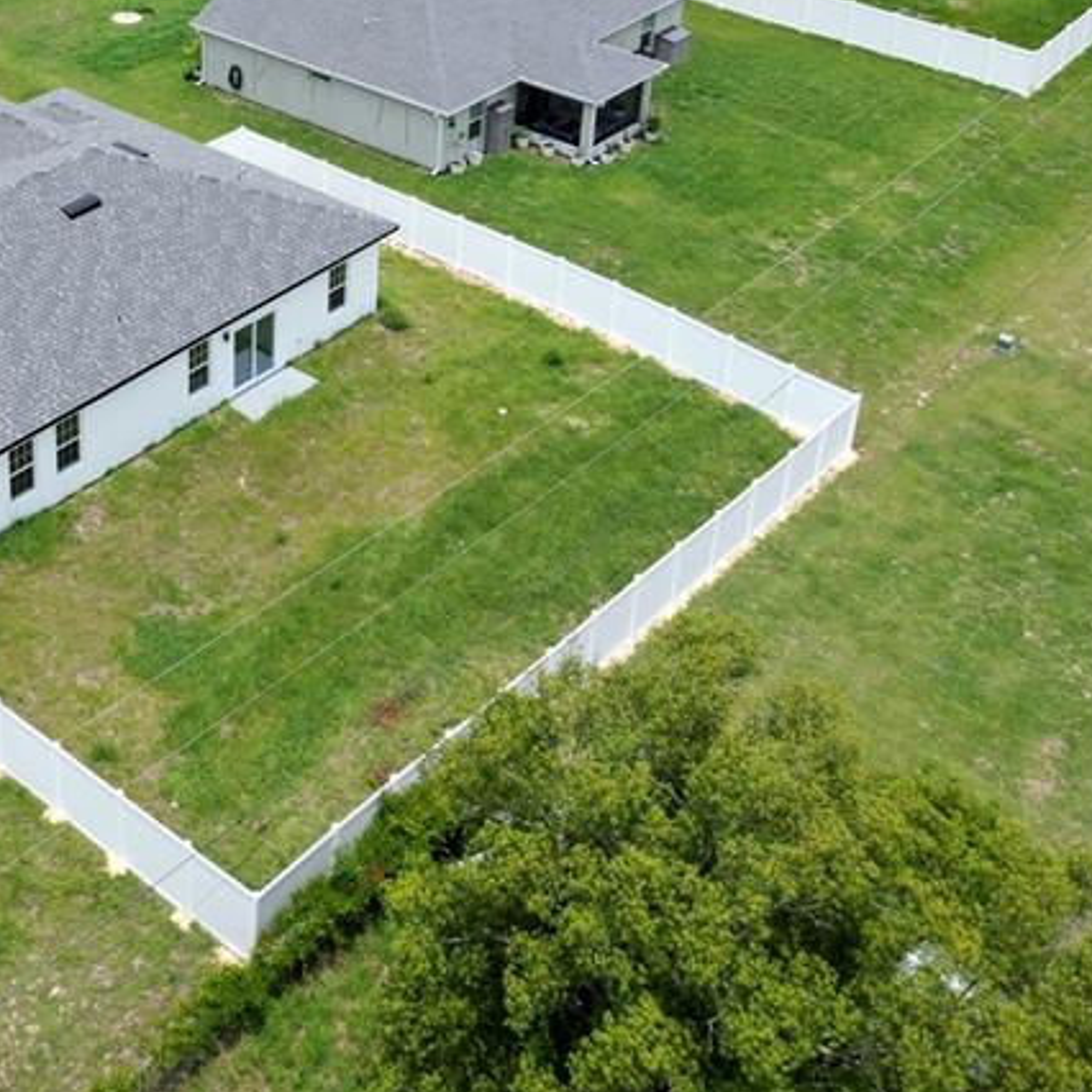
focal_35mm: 51
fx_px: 1820
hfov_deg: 32.0
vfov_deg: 31.9
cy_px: 123
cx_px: 138
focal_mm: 6.72
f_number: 1.7
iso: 100
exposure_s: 1/2500
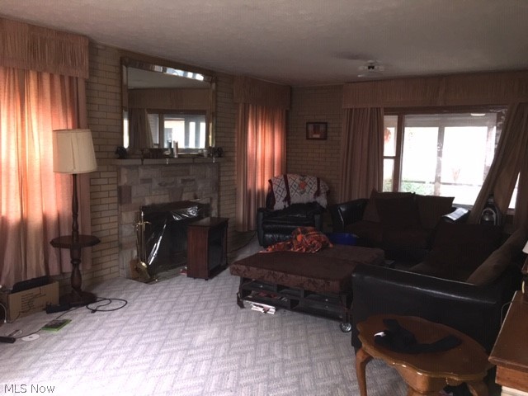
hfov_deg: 61.7
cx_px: 264
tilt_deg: -7.2
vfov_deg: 48.2
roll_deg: -1.0
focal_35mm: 29
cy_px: 198
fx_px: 442
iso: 64
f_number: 2.2
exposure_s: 1/30
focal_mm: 4.15
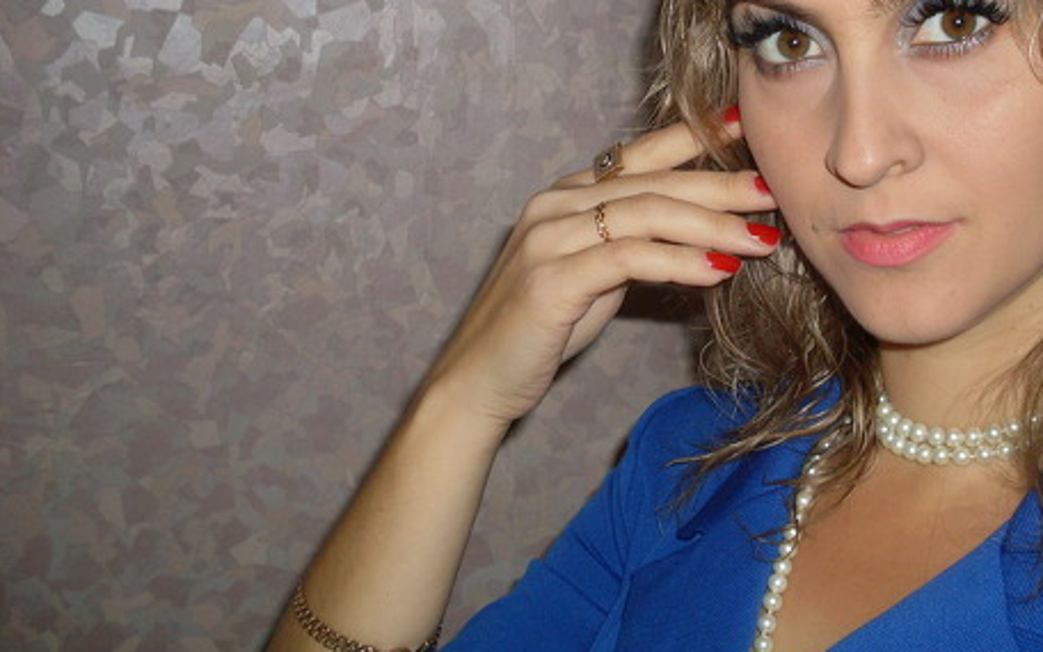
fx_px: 1507
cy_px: 149
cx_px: 682
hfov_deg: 37.8
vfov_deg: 24.1
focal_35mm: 53
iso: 100
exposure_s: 1/45
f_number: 2.8
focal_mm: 6.3
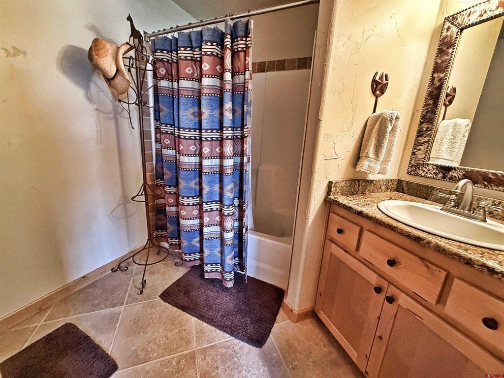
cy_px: 189
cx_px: 252
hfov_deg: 102.1
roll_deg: -2.9
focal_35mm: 14
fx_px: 204
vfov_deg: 85.7
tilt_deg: -14.7
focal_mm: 2.22
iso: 500
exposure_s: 1/60
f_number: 2.2
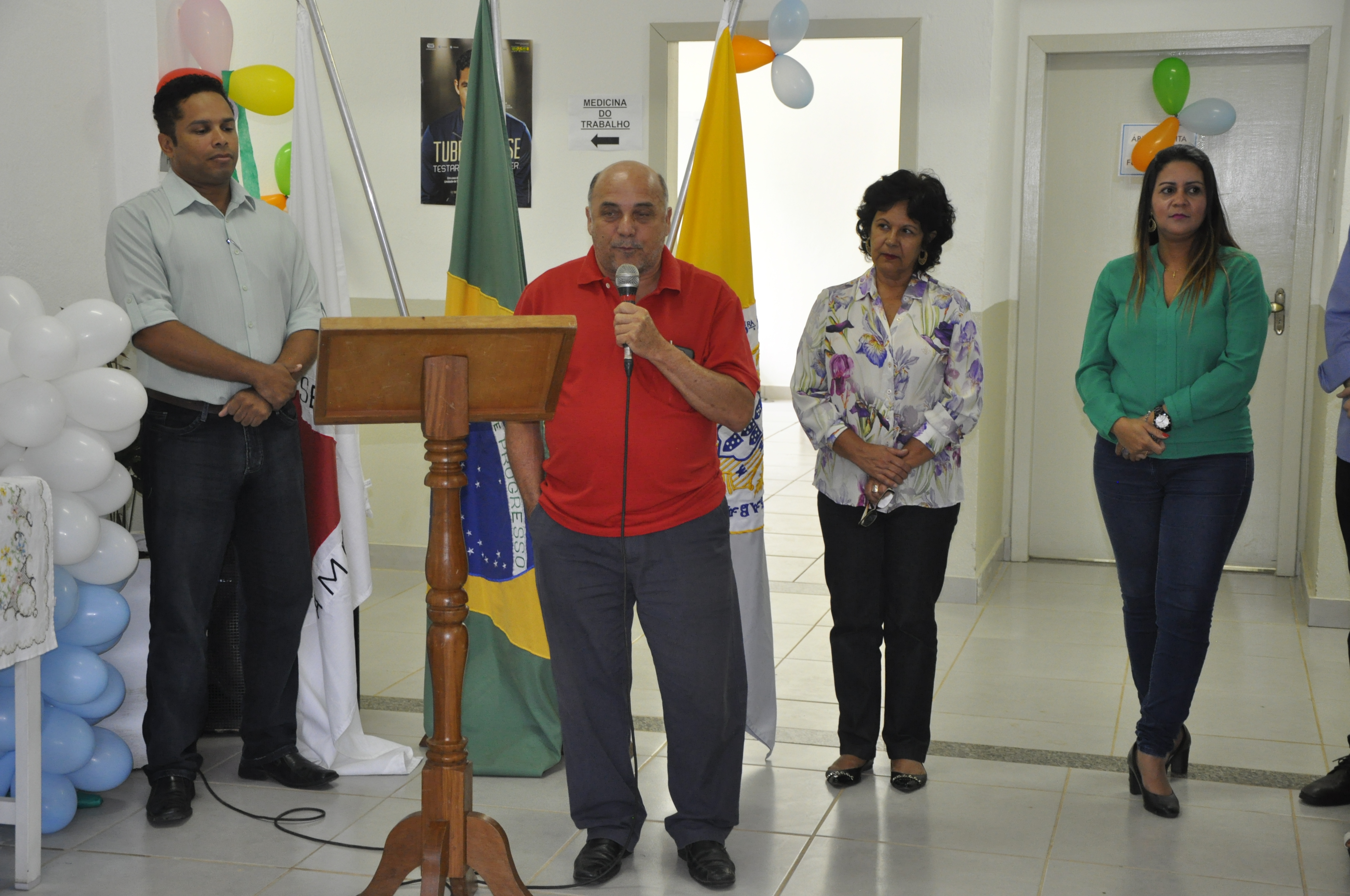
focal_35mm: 60
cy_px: 448
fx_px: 2247
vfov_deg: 22.6
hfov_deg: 33.4
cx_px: 675
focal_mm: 40
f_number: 4.5
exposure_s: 1/60
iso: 1000
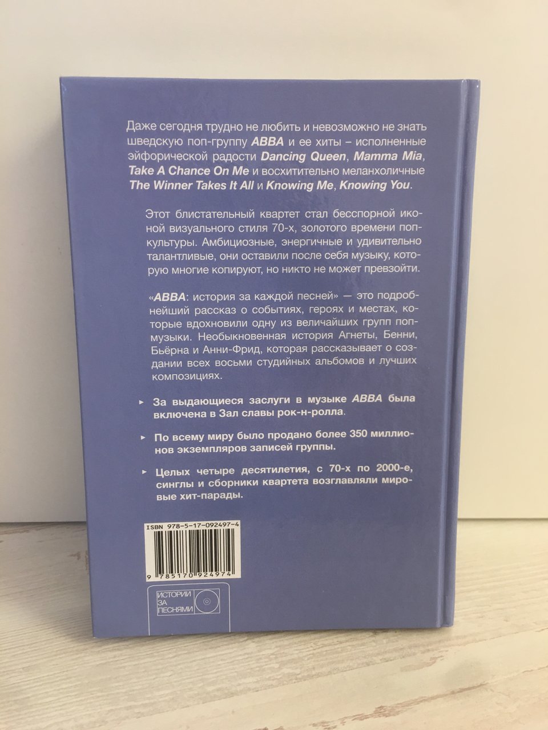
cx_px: 274
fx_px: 612
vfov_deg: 61.7
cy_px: 365
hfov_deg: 48.2
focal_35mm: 29
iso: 40
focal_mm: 4.15
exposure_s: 1/17
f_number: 2.2
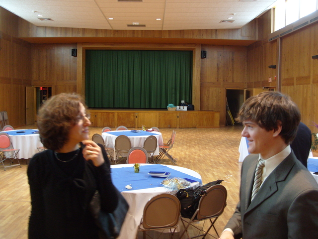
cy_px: 120
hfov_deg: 52.6
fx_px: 322
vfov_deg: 40.7
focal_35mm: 35
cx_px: 159
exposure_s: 1/45
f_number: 2.8
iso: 200
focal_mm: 7.8
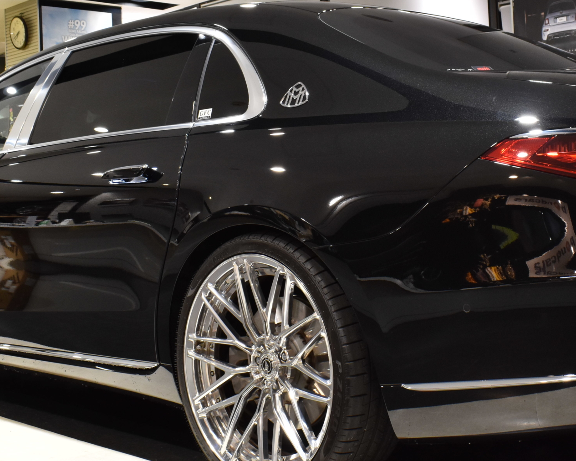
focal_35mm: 57
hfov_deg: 32.9
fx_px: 972
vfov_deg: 26.7
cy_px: 198
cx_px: 345
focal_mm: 20
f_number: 8
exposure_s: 1/30
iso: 900
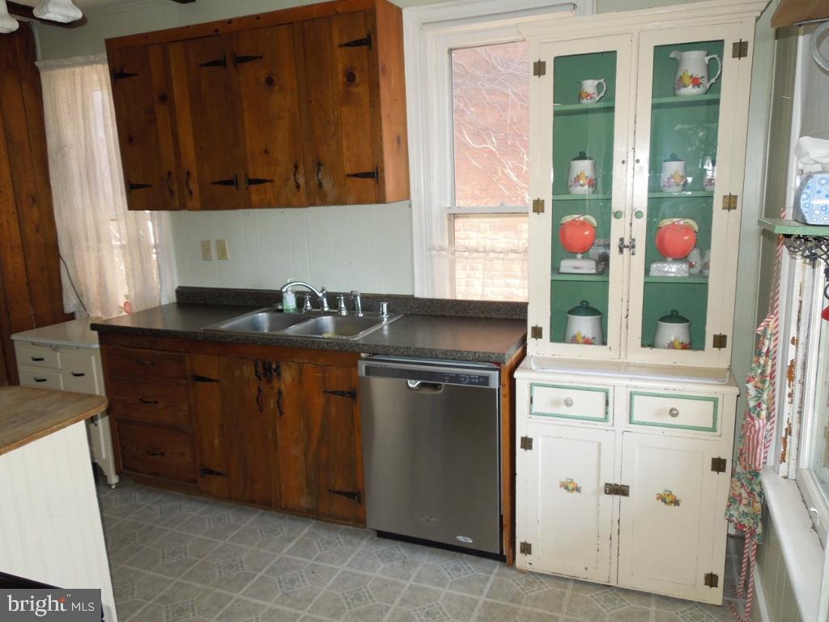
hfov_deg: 69.4
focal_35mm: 25
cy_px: 311
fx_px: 599
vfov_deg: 54.9
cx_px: 414
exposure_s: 1/30
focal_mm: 4.5
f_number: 3.3
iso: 280
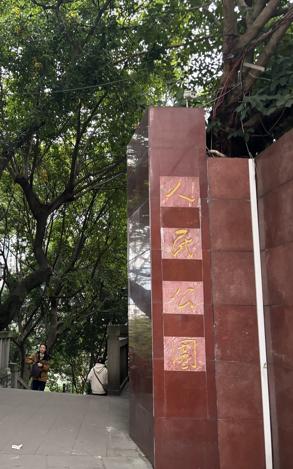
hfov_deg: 33.1
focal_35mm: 37
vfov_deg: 52.7
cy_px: 233
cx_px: 43
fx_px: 472
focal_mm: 5.96
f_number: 1.6
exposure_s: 1/60
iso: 320
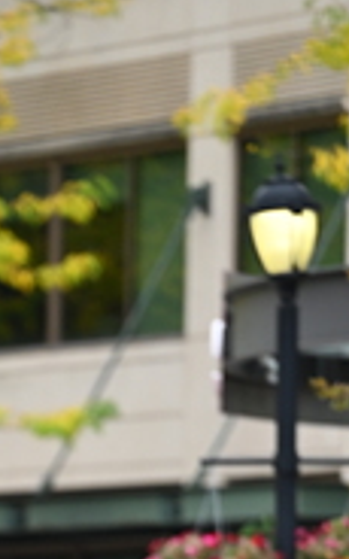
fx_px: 9268
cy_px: 753
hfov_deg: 2.2
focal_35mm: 609
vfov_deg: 3.4
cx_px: -126
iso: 640
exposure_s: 1/2000
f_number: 2.8
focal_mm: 200
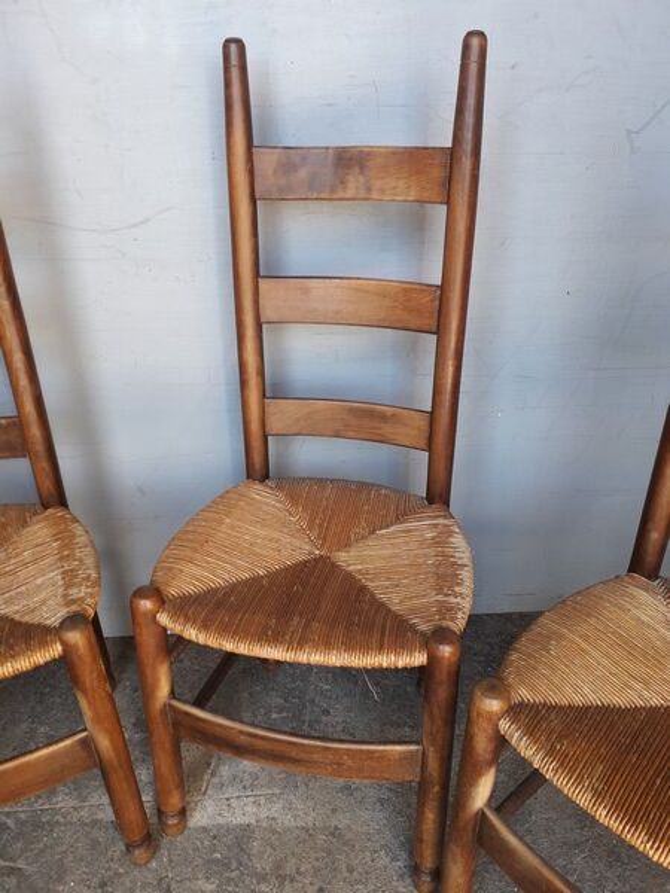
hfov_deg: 51.4
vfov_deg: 65.3
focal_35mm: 27
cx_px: 335
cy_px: 446
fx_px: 697
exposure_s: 1/50
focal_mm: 3.6
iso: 40
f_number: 1.9
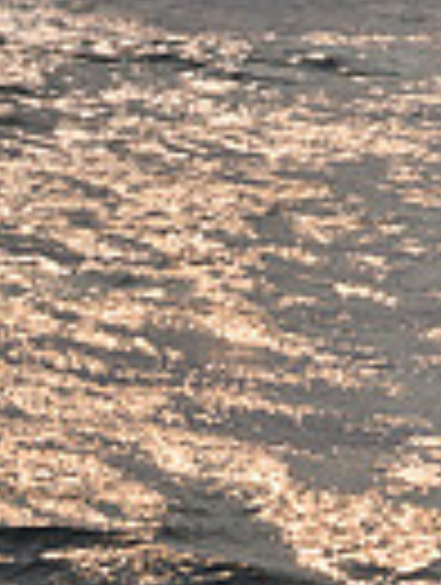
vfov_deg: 6.4
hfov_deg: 5.0
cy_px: -648
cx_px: 182
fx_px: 5079
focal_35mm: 300
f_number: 9
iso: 250
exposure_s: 1/1000
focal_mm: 70
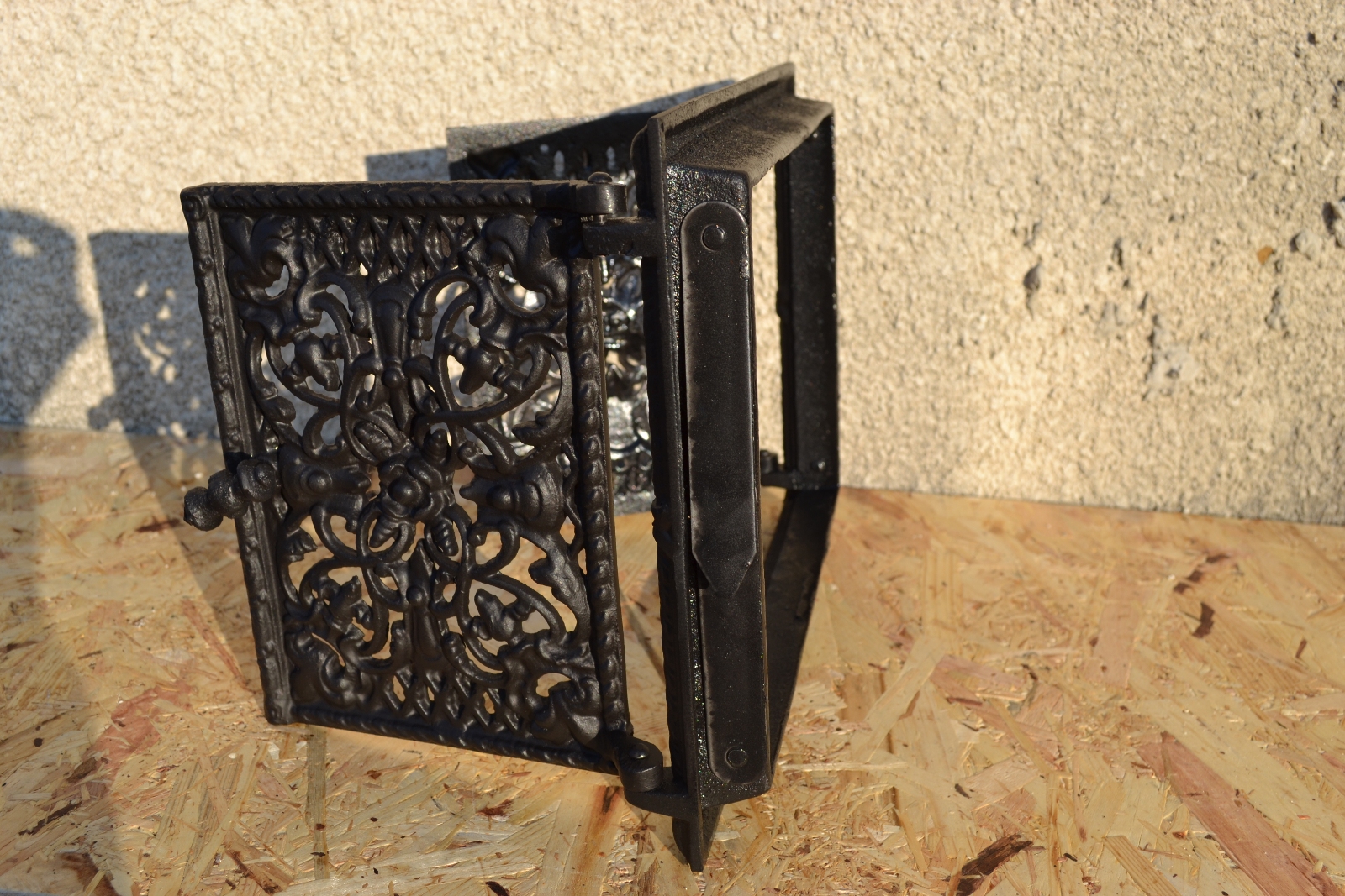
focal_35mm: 36
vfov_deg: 36.9
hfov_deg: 53.1
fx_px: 1345
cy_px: 448
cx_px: 672
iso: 100
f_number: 7.1
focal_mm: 24
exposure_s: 1/200
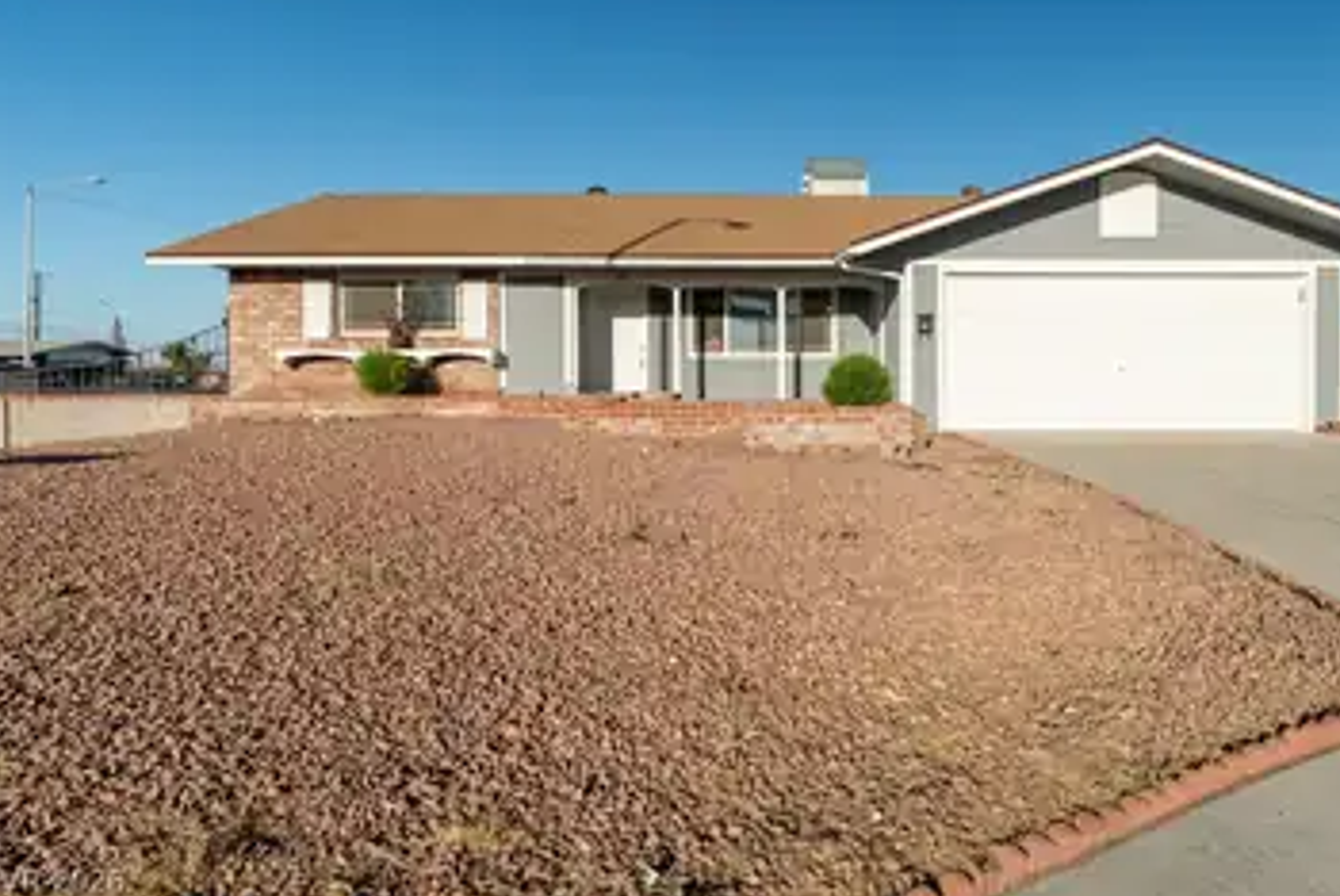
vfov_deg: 53.1
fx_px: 894
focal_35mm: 24
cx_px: 743
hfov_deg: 73.5
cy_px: 392
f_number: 8
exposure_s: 1/500
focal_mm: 21
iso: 100
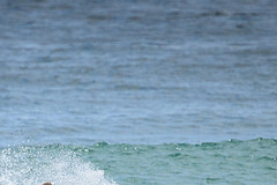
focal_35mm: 1935
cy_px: 214
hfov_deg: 1.1
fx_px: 14888
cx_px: 30
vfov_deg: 0.7
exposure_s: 1/3200
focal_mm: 800
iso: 1100
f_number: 11
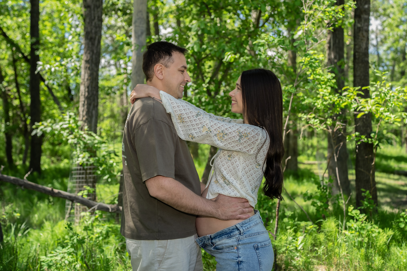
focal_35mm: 41
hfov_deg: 47.4
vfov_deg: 32.6
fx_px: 464
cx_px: 204
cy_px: 136
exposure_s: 1/320
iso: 64
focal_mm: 41
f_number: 2.8
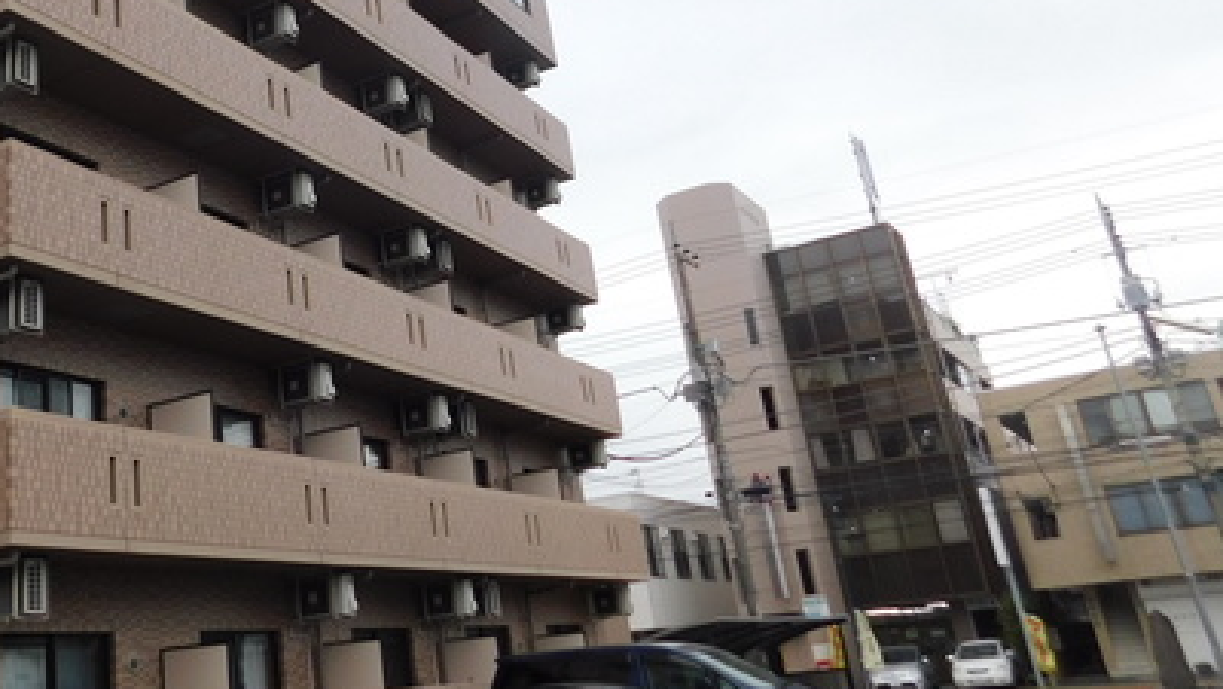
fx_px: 1298
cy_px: 149
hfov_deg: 48.2
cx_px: 281
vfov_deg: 29.2
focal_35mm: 40
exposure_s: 1/320
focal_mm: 4
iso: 125
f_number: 3
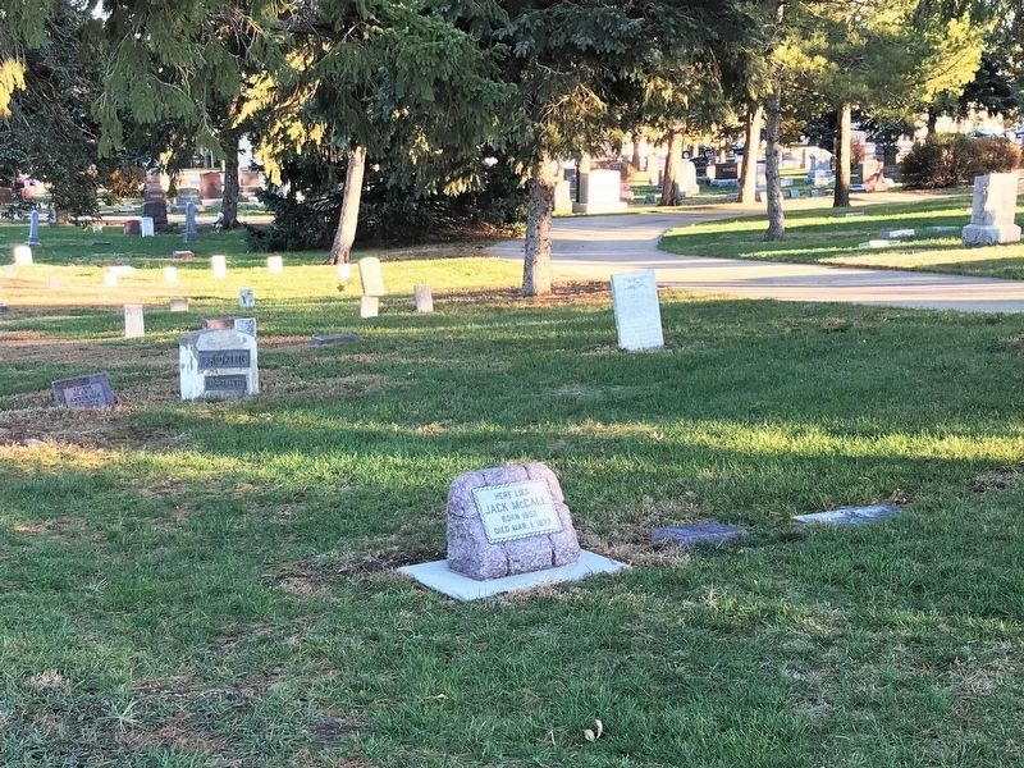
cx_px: 512
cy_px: 384
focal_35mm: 28
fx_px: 828
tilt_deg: -13.7
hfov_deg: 63.4
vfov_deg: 49.7
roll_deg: +0.4
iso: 25
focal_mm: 3.99
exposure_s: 1/120
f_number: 1.8
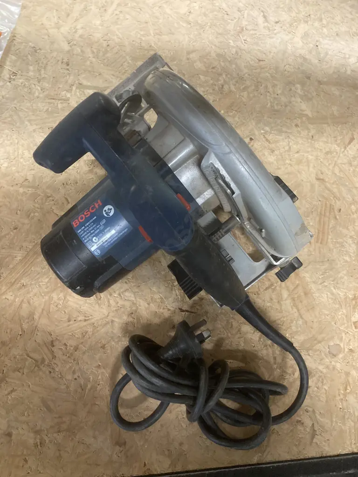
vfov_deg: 63.4
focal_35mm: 28
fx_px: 386
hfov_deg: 49.7
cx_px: 179
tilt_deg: -65.5
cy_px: 238
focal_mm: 3.99
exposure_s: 1/50
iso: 320
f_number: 1.8
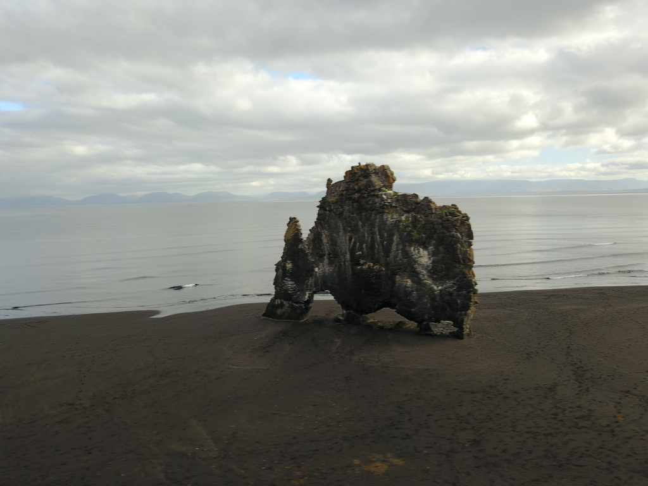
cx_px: 324
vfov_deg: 53.1
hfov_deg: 67.3
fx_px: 487
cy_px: 243
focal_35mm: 26
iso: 105
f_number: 2.2
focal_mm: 4.73
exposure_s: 1/50
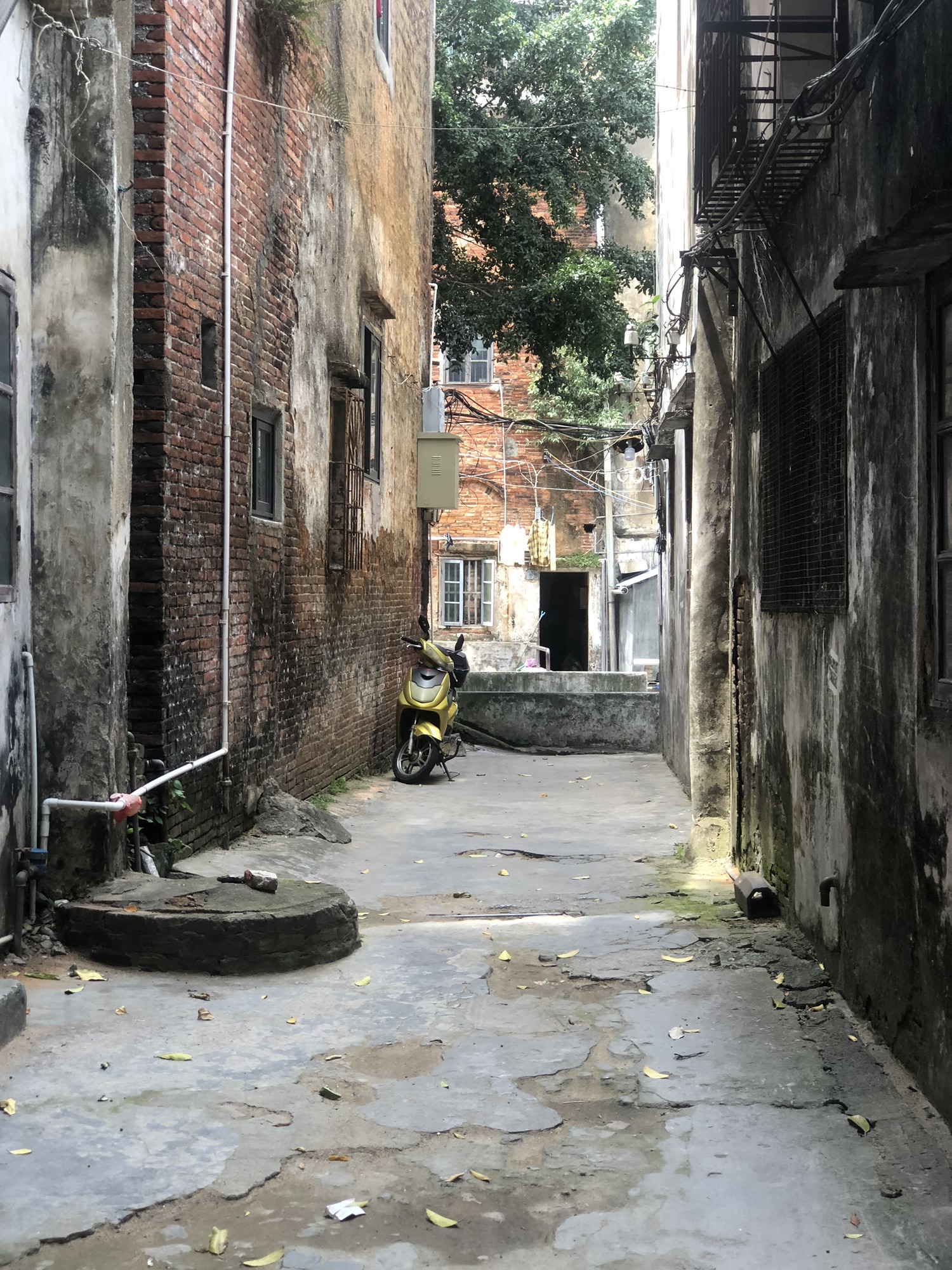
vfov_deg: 33.8
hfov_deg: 25.7
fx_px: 2090
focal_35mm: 57
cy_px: 635
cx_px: 476
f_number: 2.8
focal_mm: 6.6
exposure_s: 1/120
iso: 80
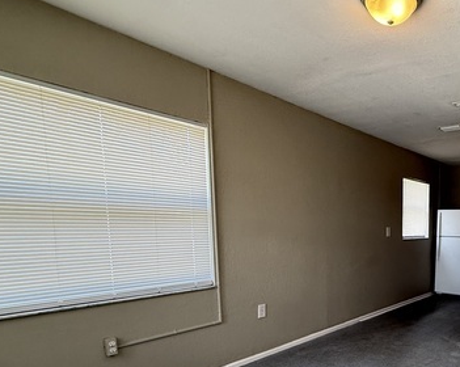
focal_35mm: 26
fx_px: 354
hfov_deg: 58.2
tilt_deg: -6.3
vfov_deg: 52.9
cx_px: 399
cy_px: 265
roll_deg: -0.9
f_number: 2.2
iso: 160
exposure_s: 1/120
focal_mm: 2.22
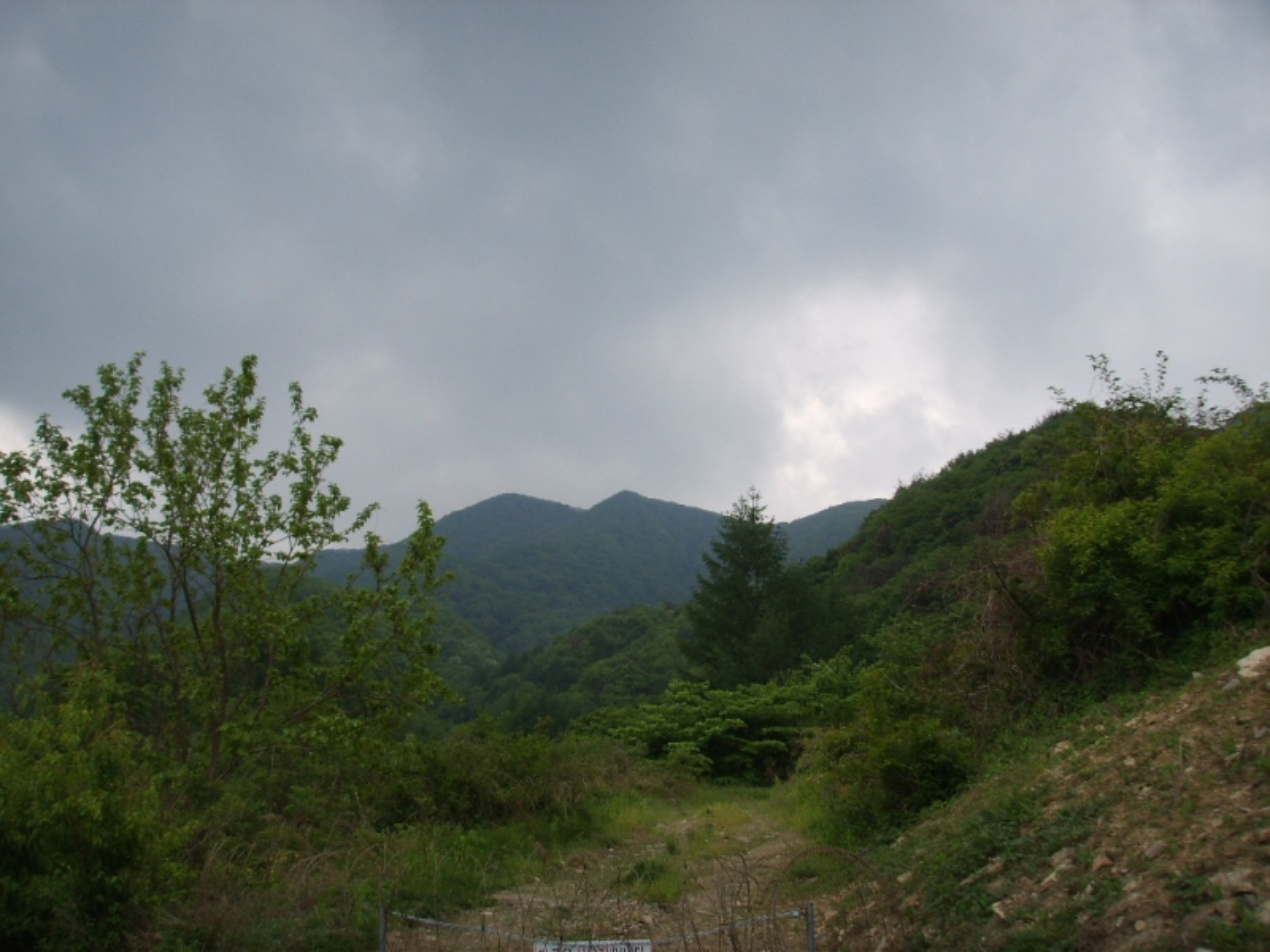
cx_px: 635
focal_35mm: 39
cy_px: 476
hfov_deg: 47.9
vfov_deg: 36.8
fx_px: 1431
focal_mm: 6.6
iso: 63
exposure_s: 1/90
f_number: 3.5
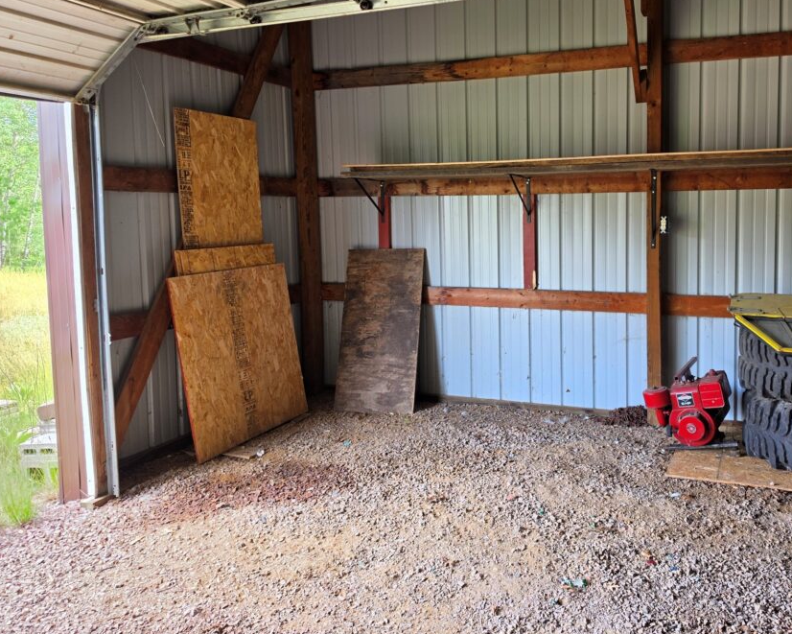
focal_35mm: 29
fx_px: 680
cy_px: 254
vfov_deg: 49.7
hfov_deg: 59.5
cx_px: 502
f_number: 1.4
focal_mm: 6.5
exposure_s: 1/180
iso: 50
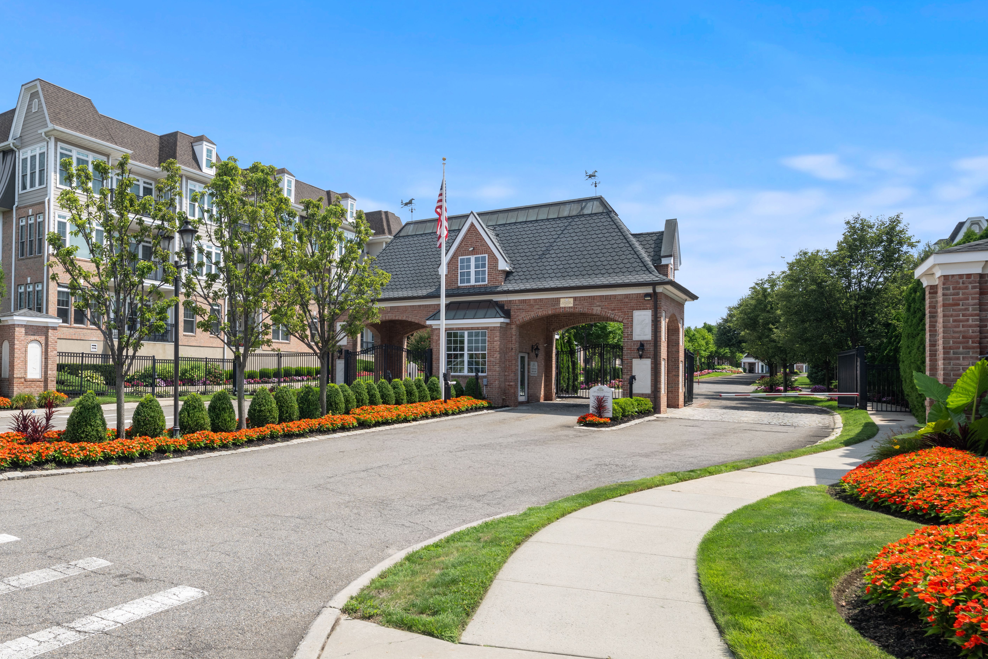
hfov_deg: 68.4
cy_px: 365
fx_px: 686
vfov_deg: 51.2
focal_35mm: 25
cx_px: 290
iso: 320
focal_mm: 17
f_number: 11
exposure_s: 1/80
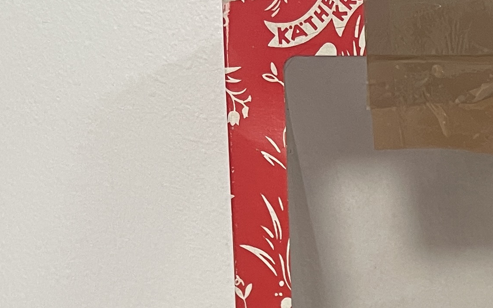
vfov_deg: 12.6
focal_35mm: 94
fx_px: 1263
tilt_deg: -28.8
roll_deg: +2.2
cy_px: 563
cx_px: 671
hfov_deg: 20.0
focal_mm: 5.1
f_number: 1.6
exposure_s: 1/50
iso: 100
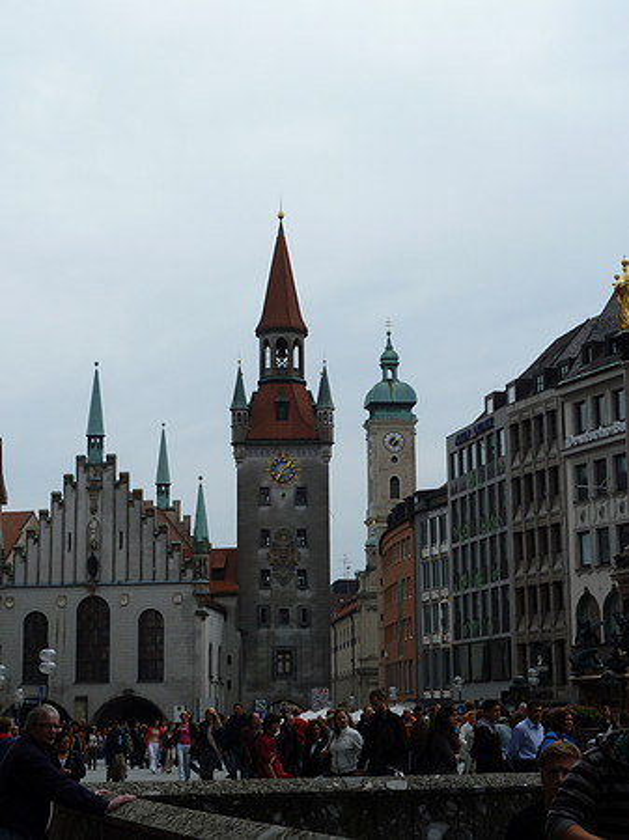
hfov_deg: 21.9
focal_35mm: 67
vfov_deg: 29.0
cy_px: 420
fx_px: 1625
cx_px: 314
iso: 80
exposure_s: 1/500
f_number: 5.6
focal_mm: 11
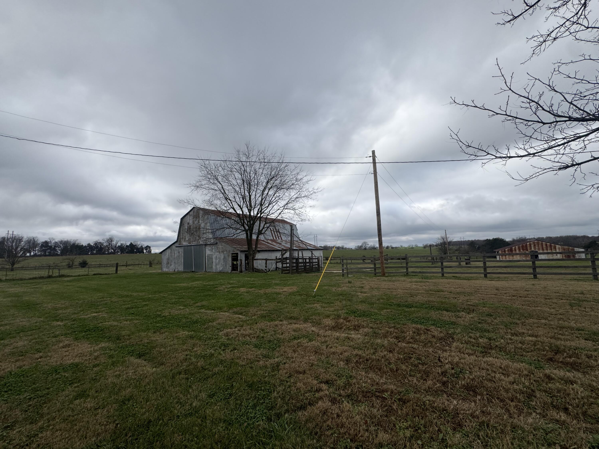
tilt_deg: +4.9
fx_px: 242
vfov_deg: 85.7
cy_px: 224
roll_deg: +2.2
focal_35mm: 14
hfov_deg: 102.1
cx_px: 300
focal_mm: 2.22
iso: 50
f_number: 2.2
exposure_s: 1/1536
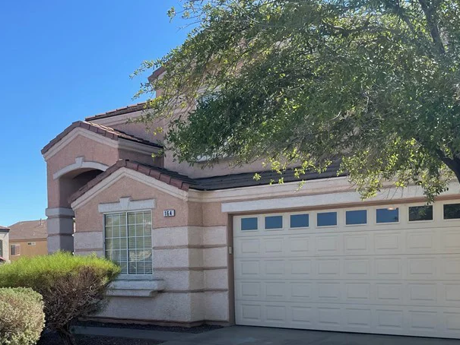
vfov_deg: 32.2
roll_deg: +0.8
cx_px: 163
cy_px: 261
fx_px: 585
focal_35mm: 44
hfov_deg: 42.5
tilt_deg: +1.9
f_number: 1.6
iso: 32
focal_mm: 4.2
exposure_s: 1/2506
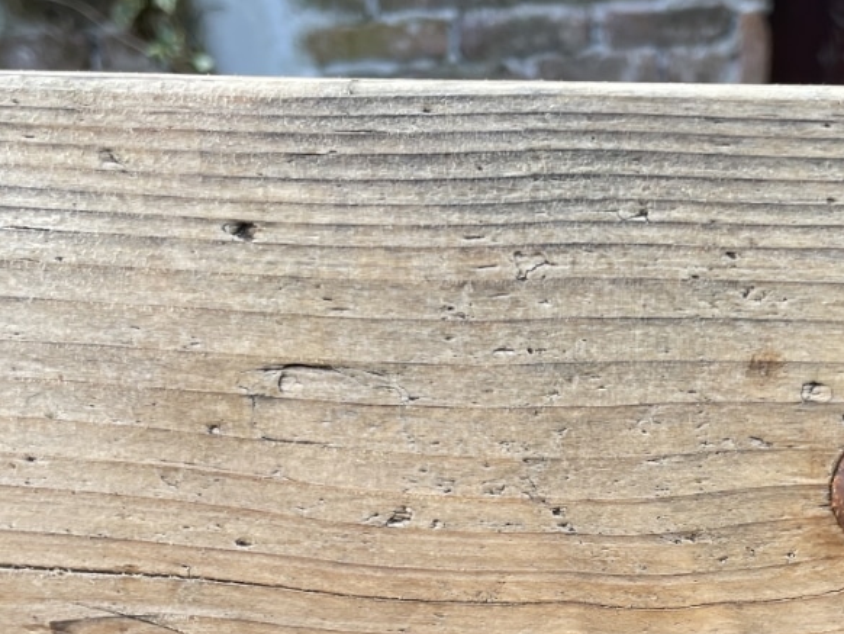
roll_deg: -0.8
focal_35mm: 54
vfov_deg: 26.4
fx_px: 1317
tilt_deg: -34.7
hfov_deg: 34.9
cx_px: 620
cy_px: 530
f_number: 1.6
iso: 32
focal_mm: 4.2
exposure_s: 1/180
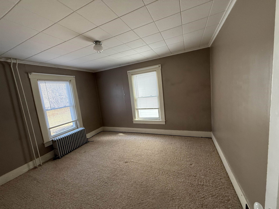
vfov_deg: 85.7
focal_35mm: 14
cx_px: 140
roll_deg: +6.4
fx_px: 113
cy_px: 104
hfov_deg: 102.1
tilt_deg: -7.3
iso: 250
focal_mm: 2.22
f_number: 2.2
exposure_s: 1/99
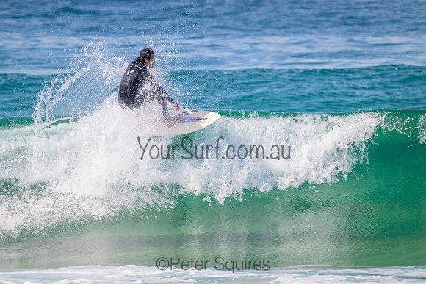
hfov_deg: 2.6
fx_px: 9468
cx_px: 213
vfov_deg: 1.7
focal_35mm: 800
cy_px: 142
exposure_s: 1/2000
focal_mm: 800
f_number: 11
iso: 1800
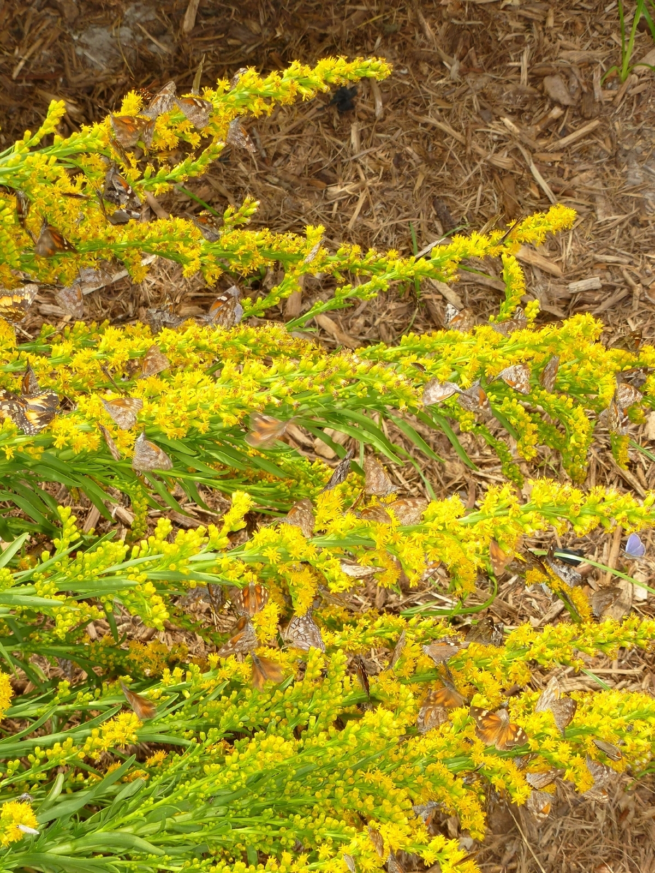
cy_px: 436
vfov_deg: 23.8
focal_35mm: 82
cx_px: 328
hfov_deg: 18.0
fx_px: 2069
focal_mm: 14.8
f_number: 4.8
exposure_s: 1/400
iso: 100
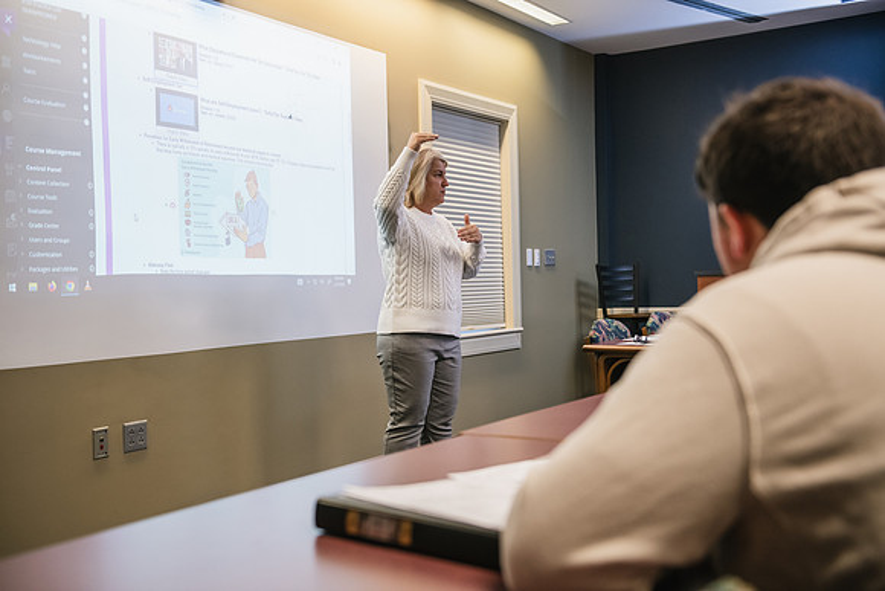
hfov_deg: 46.4
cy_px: 296
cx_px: 442
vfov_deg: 31.9
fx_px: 1033
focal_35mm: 42
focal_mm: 42
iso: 1250
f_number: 3.2
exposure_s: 1/200
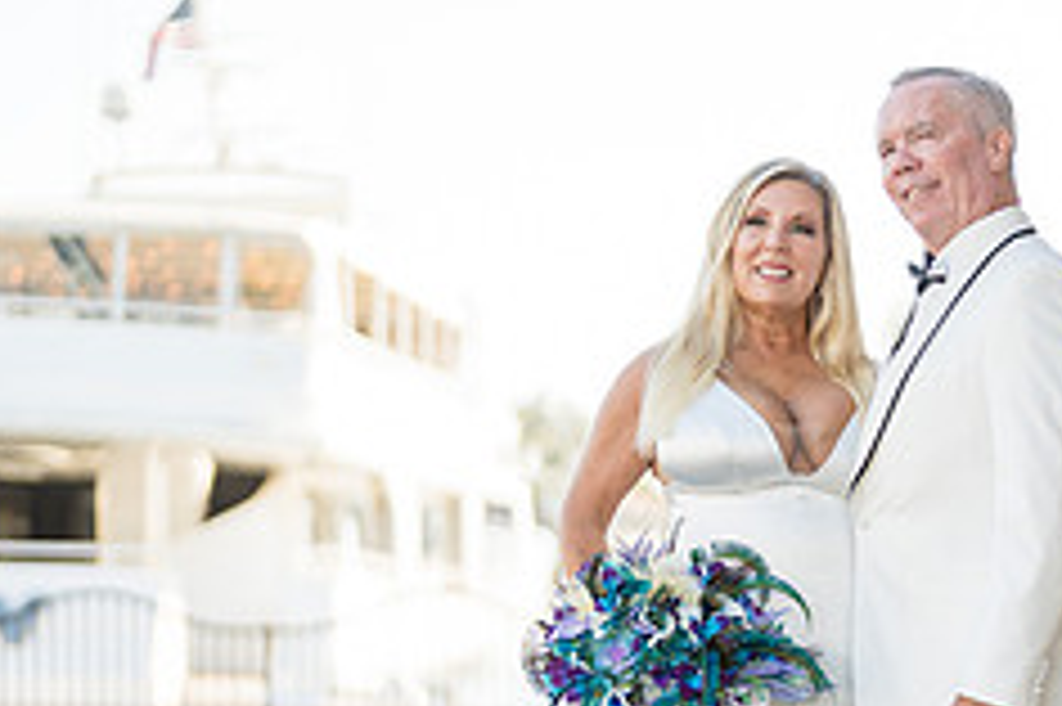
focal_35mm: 123
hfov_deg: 16.2
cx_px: 1174
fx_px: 3626
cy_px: 650
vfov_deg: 11.1
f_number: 1.2
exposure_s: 1/2000
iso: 125
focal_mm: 50
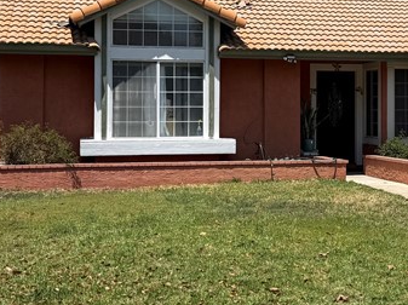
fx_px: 859
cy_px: 98
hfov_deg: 26.5
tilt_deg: +1.8
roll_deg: +0.3
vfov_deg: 20.1
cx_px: 291
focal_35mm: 73
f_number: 1.78
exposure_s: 1/5319
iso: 80
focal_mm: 6.76
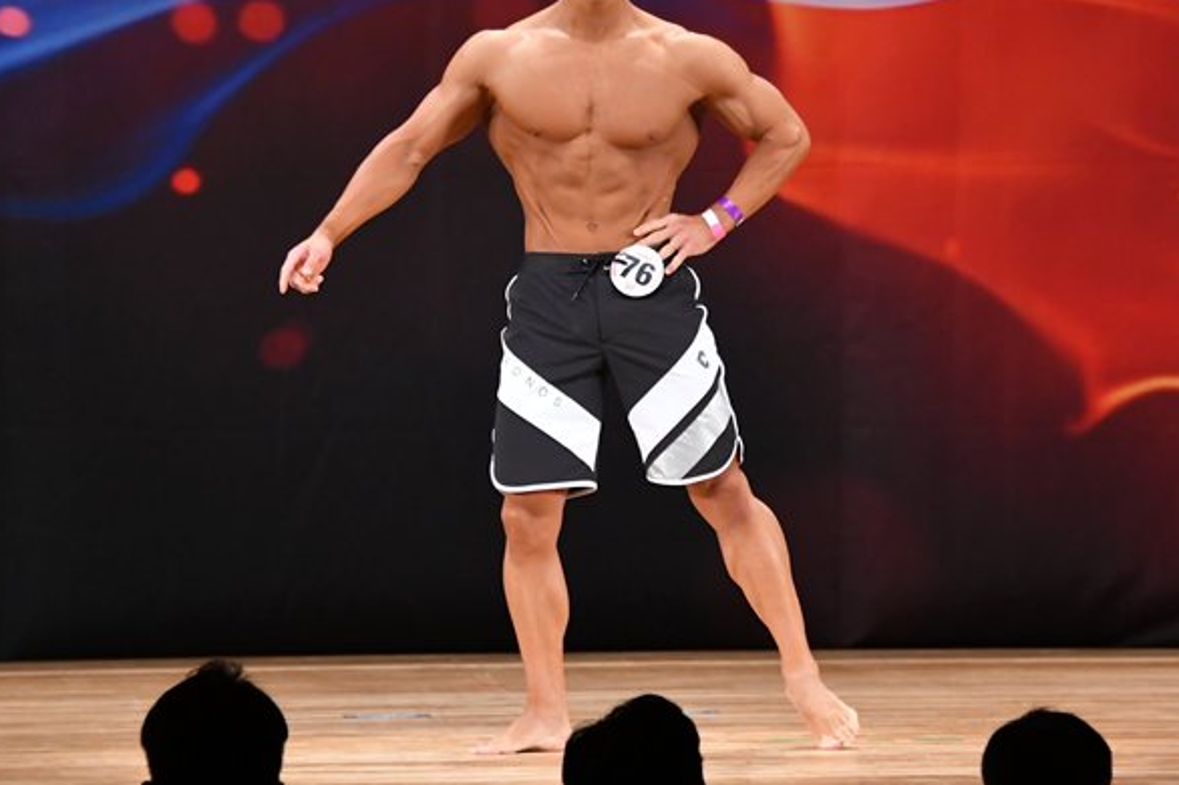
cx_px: 625
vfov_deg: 4.1
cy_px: 288
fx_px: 11030
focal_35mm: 337
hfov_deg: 6.1
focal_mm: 170
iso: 3200
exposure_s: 1/400
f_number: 5.6
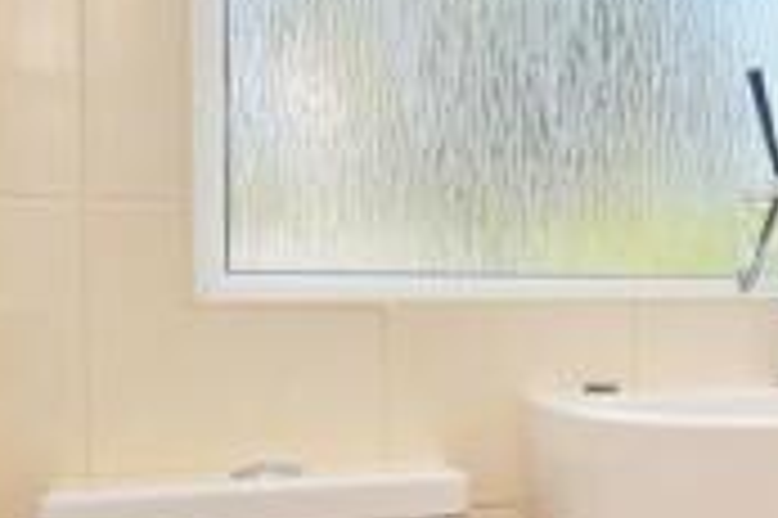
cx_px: 1309
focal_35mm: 57
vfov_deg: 23.7
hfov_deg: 23.4
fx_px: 1231
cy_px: 304
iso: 200
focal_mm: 10
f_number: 8
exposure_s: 1/200
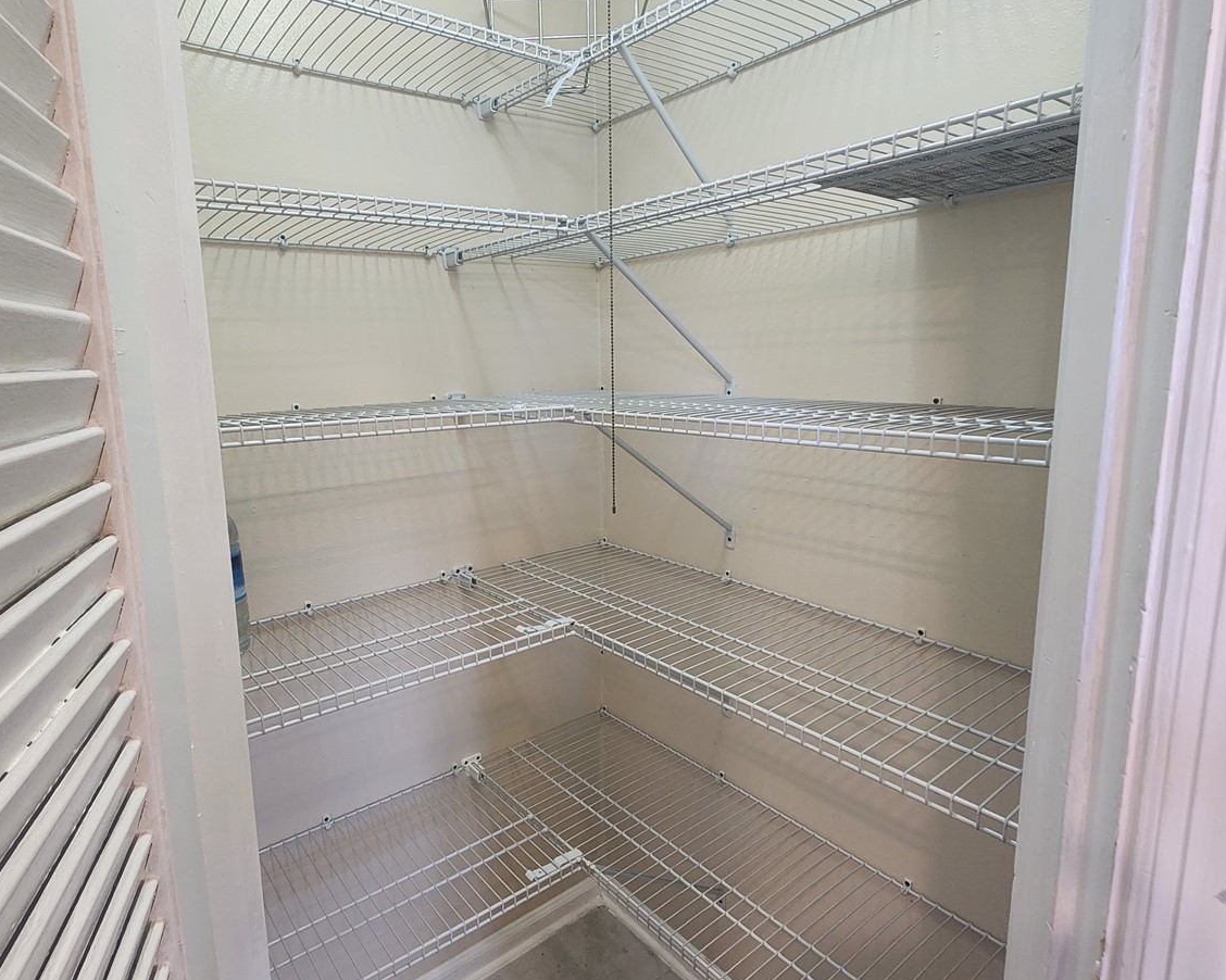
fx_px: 653
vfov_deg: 73.8
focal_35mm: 18
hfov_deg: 85.9
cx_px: 535
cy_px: 474
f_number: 2.2
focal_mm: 2.2
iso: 250
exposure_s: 1/60
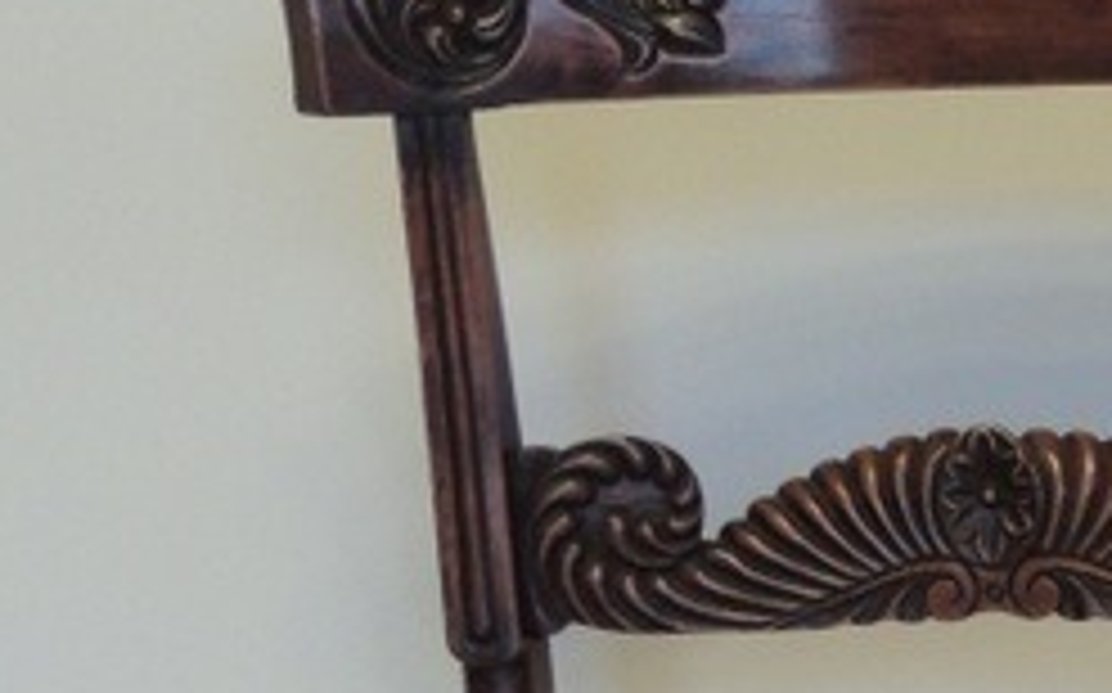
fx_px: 4664
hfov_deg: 12.7
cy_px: 1233
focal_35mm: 154
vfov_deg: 8.2
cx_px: 1778
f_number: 3.3
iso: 360
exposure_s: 1/50
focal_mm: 6.2
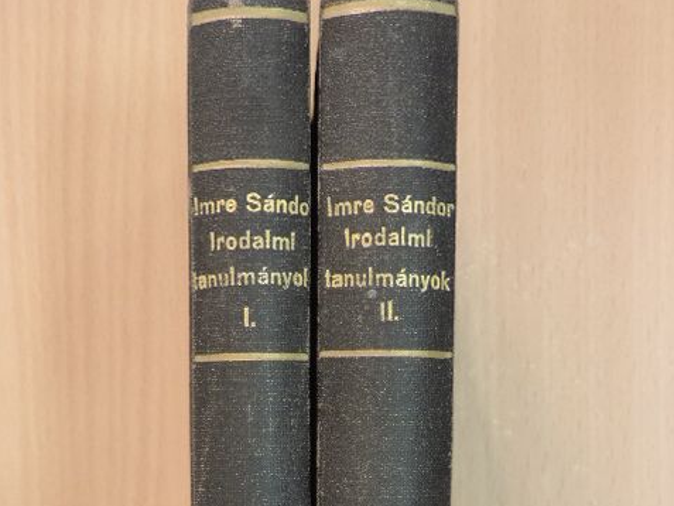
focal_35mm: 63
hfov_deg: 30.7
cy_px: 448
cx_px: 338
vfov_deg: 22.8
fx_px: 1227
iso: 450
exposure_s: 1/13
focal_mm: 8.3
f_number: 3.5
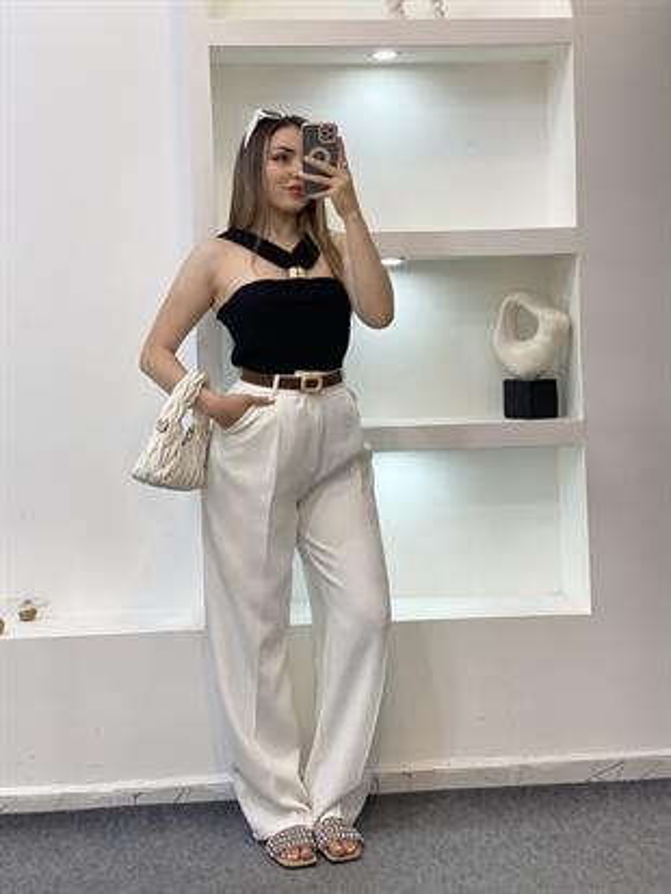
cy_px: 447
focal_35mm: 52
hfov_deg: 28.0
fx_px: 1343
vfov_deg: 36.8
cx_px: 336
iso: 80
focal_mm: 6
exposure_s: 1/100
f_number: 2
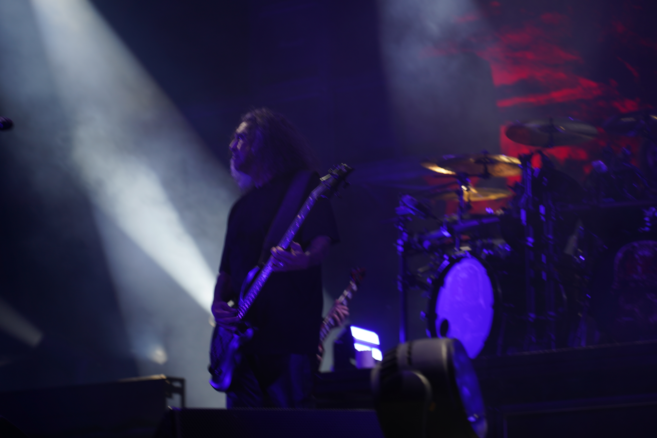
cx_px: 328
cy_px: 219
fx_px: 1916
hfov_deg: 19.5
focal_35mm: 105
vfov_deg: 13.0
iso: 160
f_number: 4
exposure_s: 1/125
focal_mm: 105
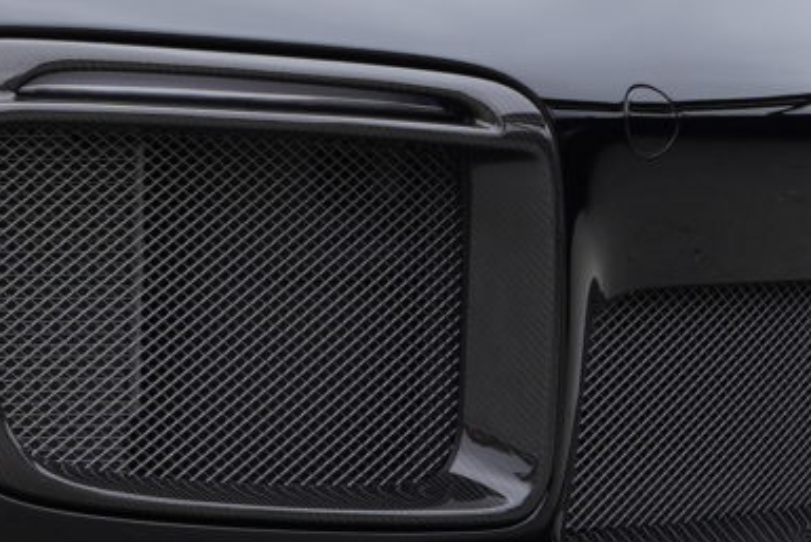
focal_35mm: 206
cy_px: -225
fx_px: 4642
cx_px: -754
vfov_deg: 6.6
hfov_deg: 9.4
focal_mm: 31
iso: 100
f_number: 8
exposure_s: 1/160
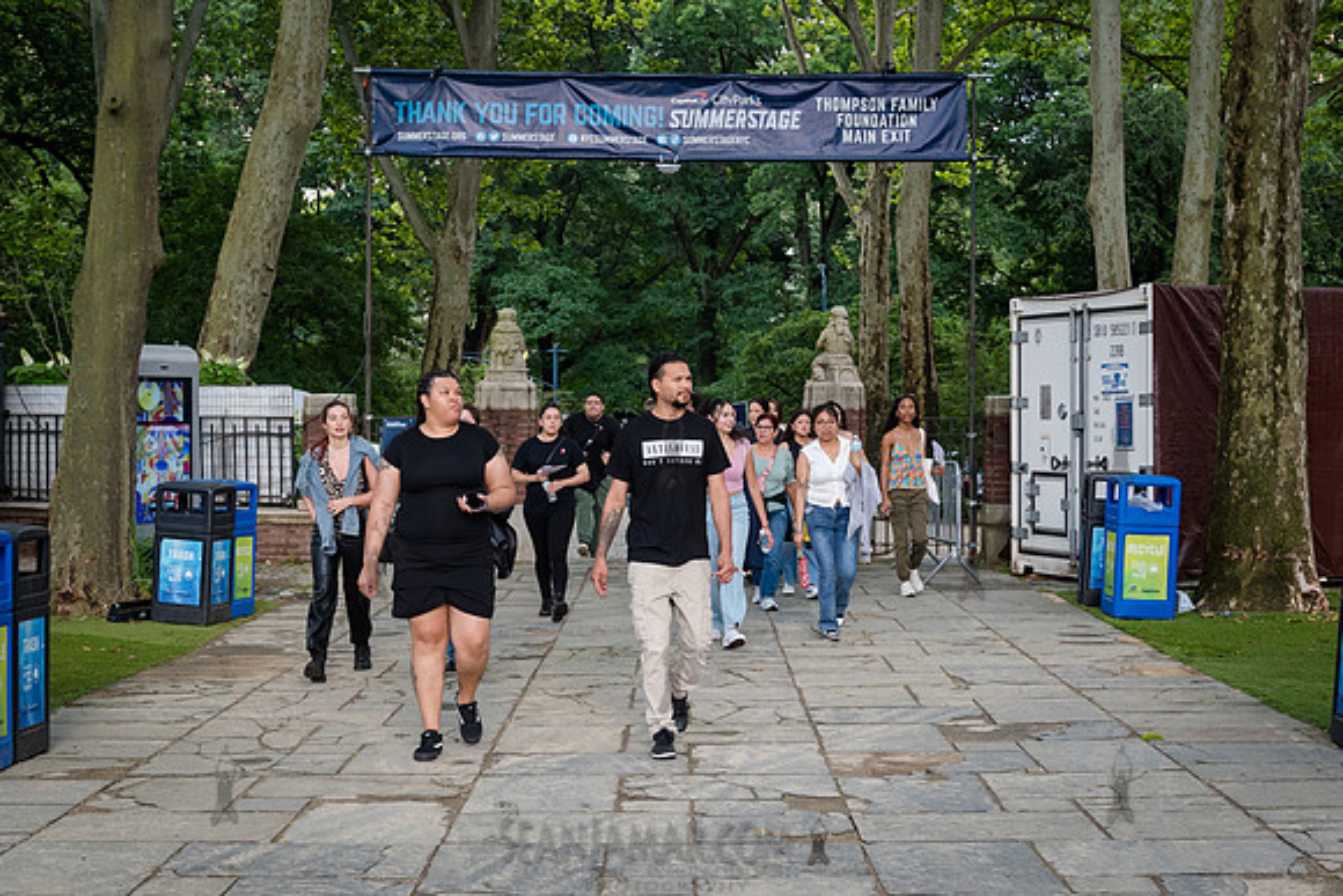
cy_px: 518
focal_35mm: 59
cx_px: 678
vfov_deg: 23.1
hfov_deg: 34.0
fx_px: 2195
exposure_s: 1/640
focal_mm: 48
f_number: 4.5
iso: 1000
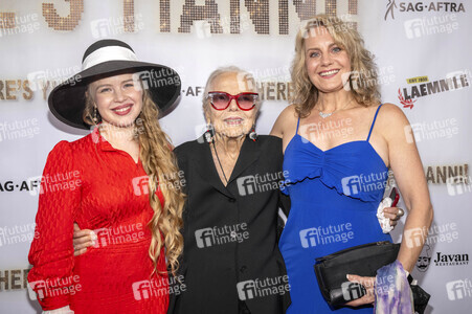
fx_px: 452
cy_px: 157
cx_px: 236
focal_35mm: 34
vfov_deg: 38.3
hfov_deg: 55.1
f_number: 6.3
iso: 640
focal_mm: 34.5
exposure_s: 1/200
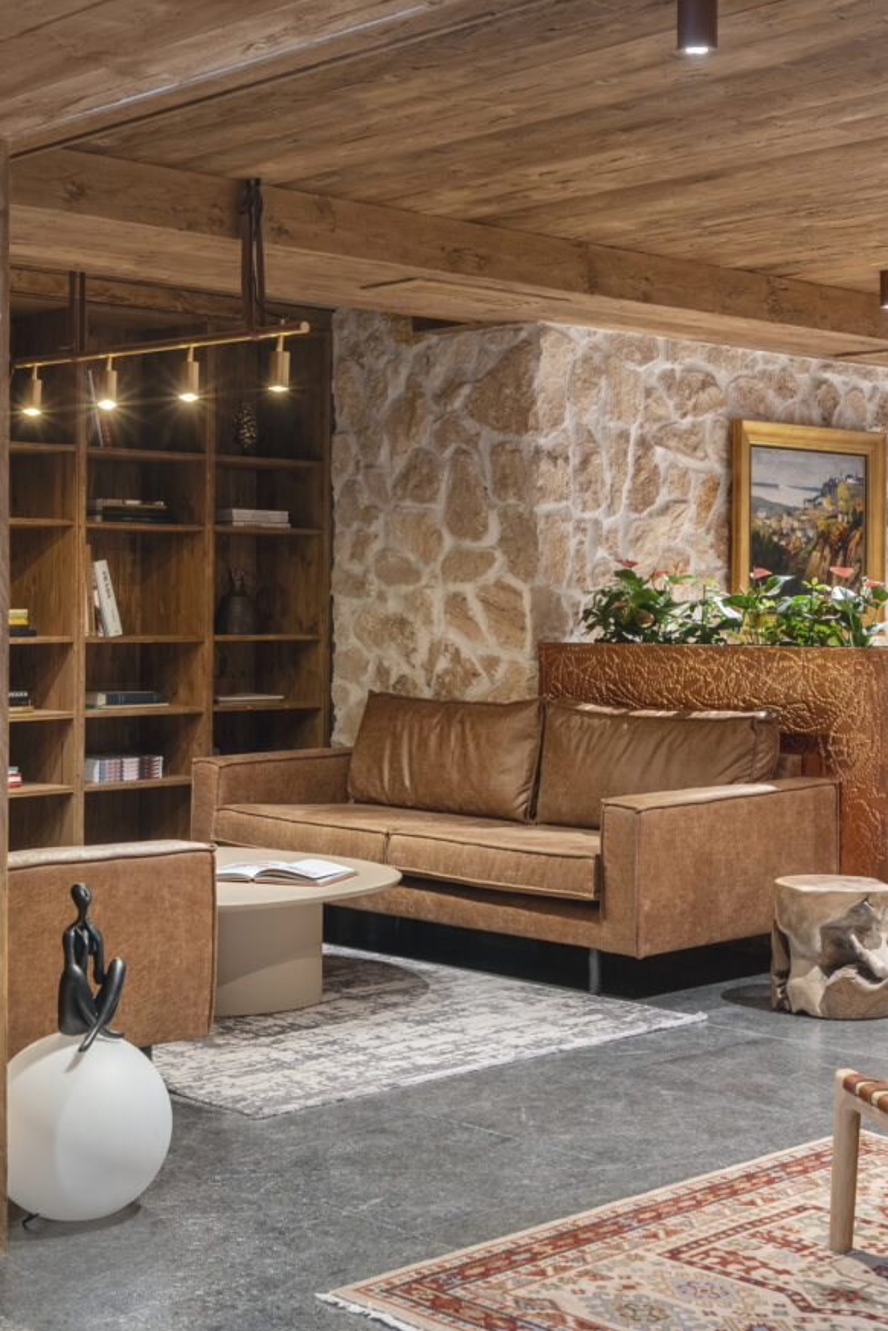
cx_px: 460
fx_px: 1996
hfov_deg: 25.1
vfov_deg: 36.8
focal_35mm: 54
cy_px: 571
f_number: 8
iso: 200
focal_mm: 31
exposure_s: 1/4
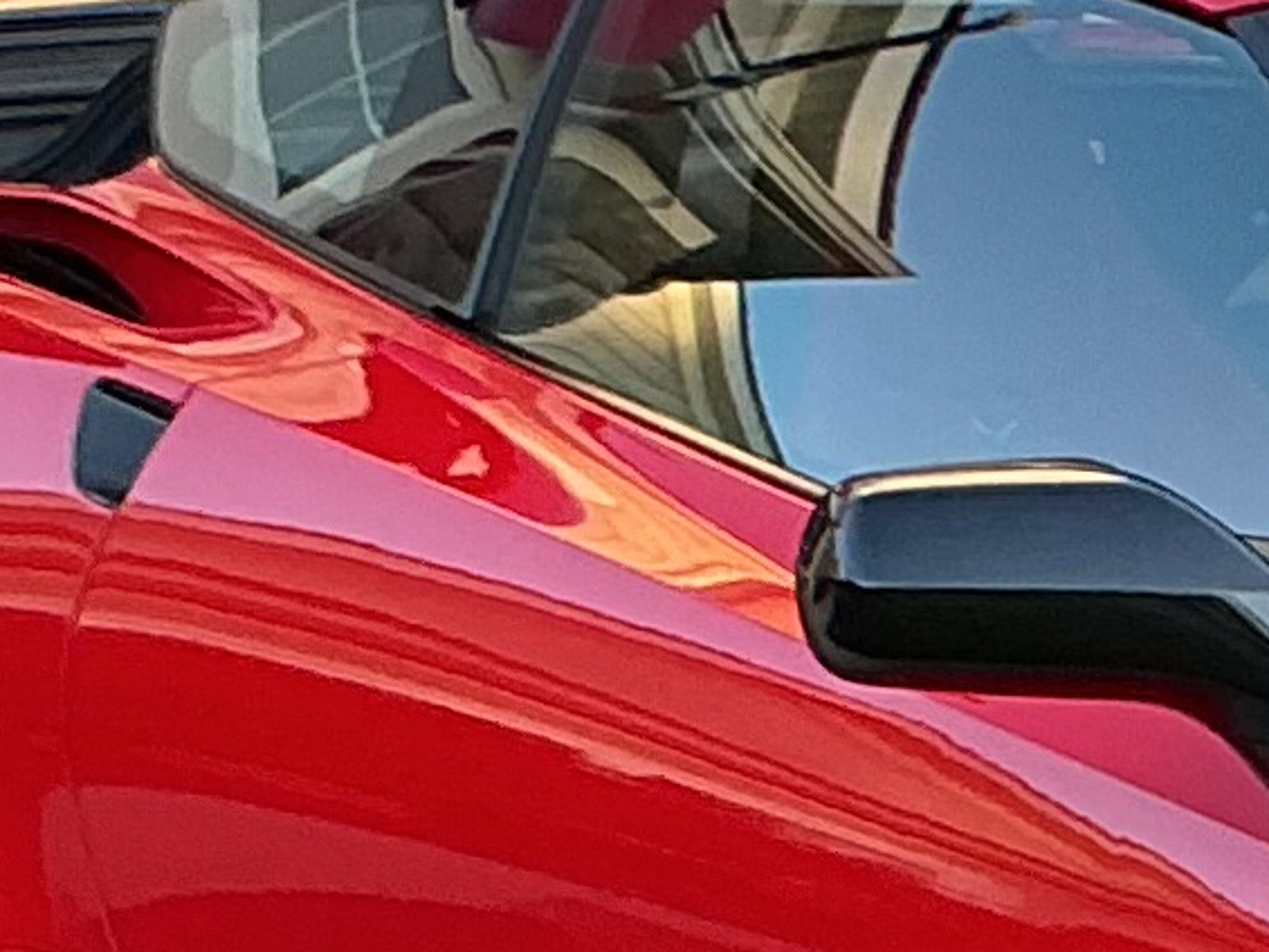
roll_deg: +2.4
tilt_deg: -14.2
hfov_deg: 8.9
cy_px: 1655
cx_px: 2772
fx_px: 7590
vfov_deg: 7.0
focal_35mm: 207
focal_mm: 3
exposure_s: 1/120
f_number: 1.8
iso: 32
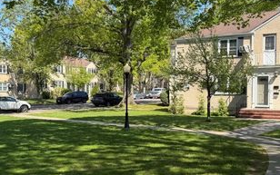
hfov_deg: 41.0
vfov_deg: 26.4
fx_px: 374
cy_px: 101
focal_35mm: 49
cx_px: 139
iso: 80
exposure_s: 1/2000
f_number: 1.78
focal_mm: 6.76
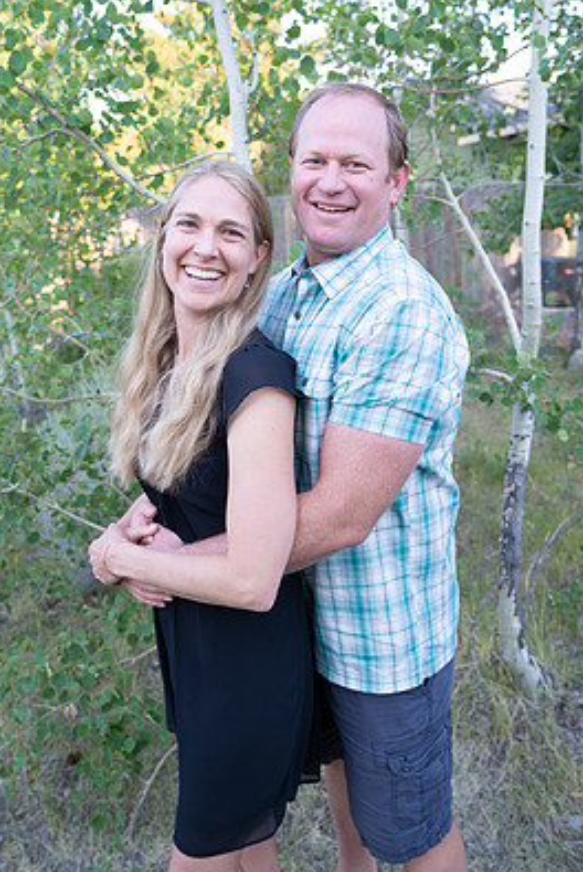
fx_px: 800
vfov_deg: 57.2
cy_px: 415
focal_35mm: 33
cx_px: 267
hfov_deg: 40.0
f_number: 4
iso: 320
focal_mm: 29
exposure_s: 1/160
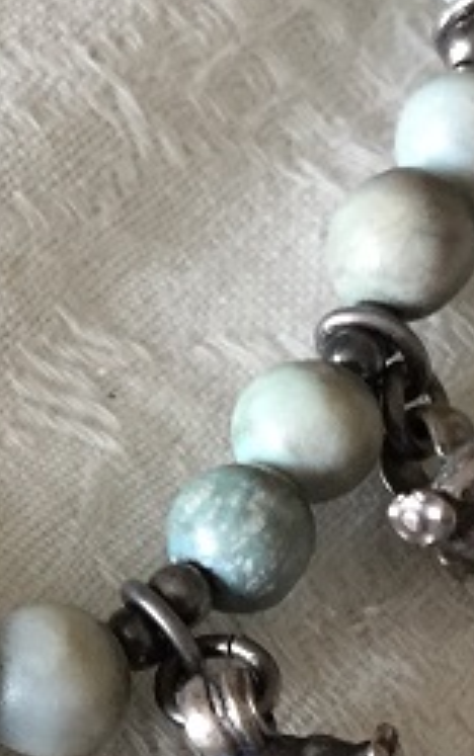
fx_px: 2208
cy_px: 586
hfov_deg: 11.7
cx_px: -243
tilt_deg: -67.2
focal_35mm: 107
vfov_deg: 19.3
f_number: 2.2
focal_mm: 4.15
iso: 125
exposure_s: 1/30
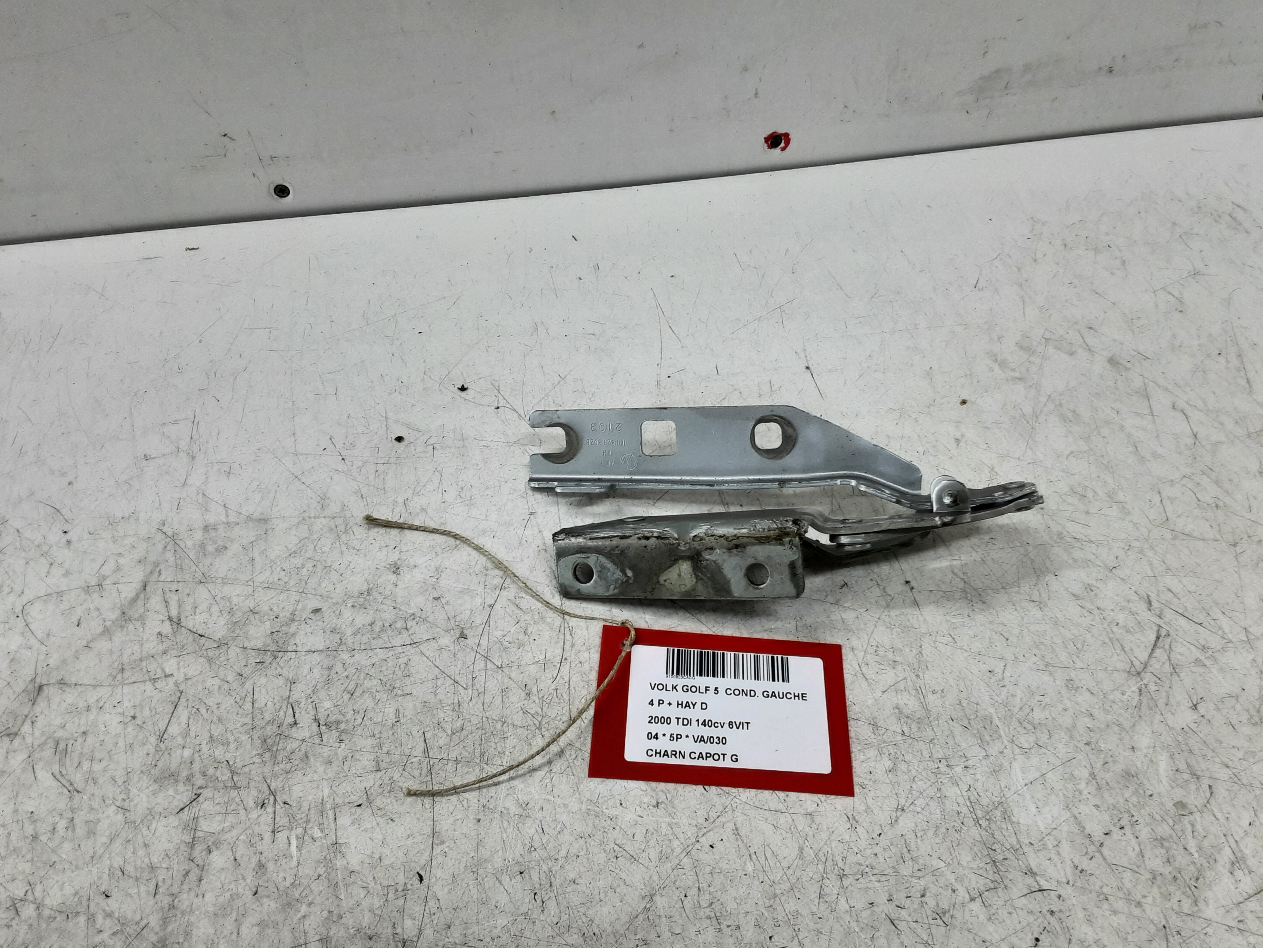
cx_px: 632
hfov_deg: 65.3
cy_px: 474
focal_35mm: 27
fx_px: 985
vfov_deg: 51.4
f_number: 1.9
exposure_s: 1/50
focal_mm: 2.91
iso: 64
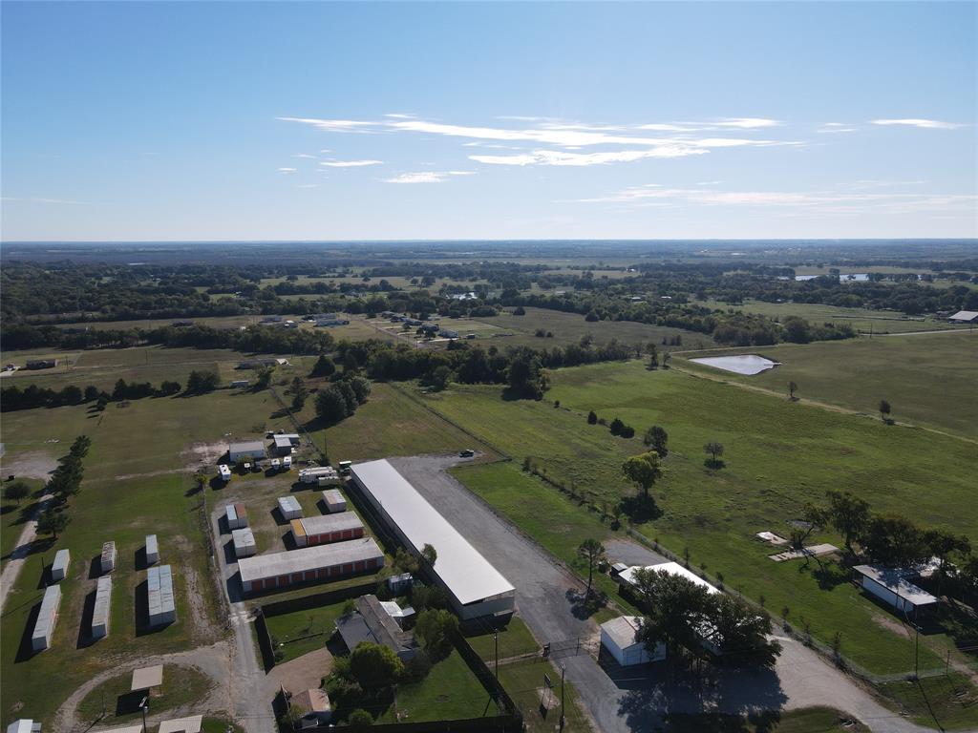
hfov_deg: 71.6
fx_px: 678
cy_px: 366
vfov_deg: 56.8
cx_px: 489
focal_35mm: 24
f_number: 2.8
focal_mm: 4.5
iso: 100
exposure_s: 1/1000
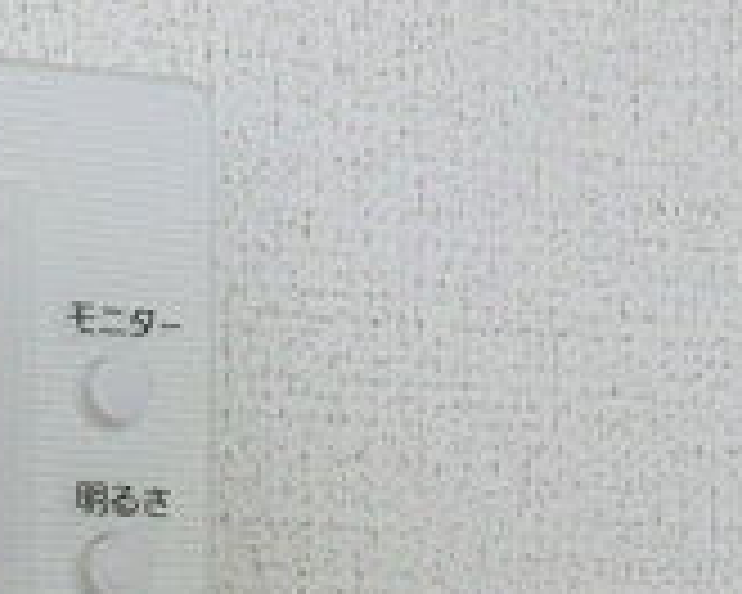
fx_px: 1998
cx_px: -211
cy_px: 590
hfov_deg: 19.5
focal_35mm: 91
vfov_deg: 16.6
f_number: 3.2
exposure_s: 1/60
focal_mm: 4.3
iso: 250
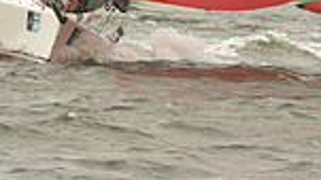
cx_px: 173
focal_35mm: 806
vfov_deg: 1.5
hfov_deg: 2.7
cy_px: -432
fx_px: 6862
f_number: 8
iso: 400
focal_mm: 200
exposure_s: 1/1000
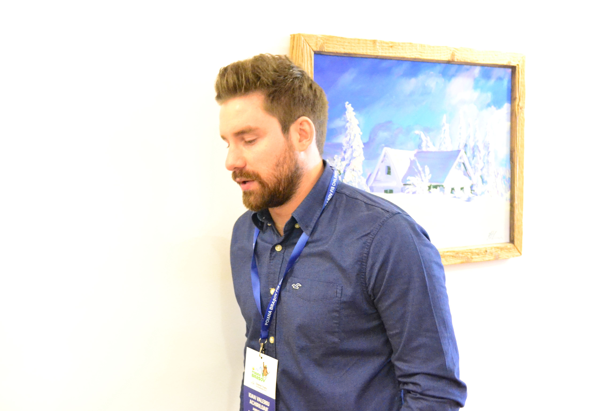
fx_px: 873
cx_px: 308
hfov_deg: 38.9
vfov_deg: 26.5
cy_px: 206
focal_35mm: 51
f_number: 5.6
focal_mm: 34
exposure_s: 1/30
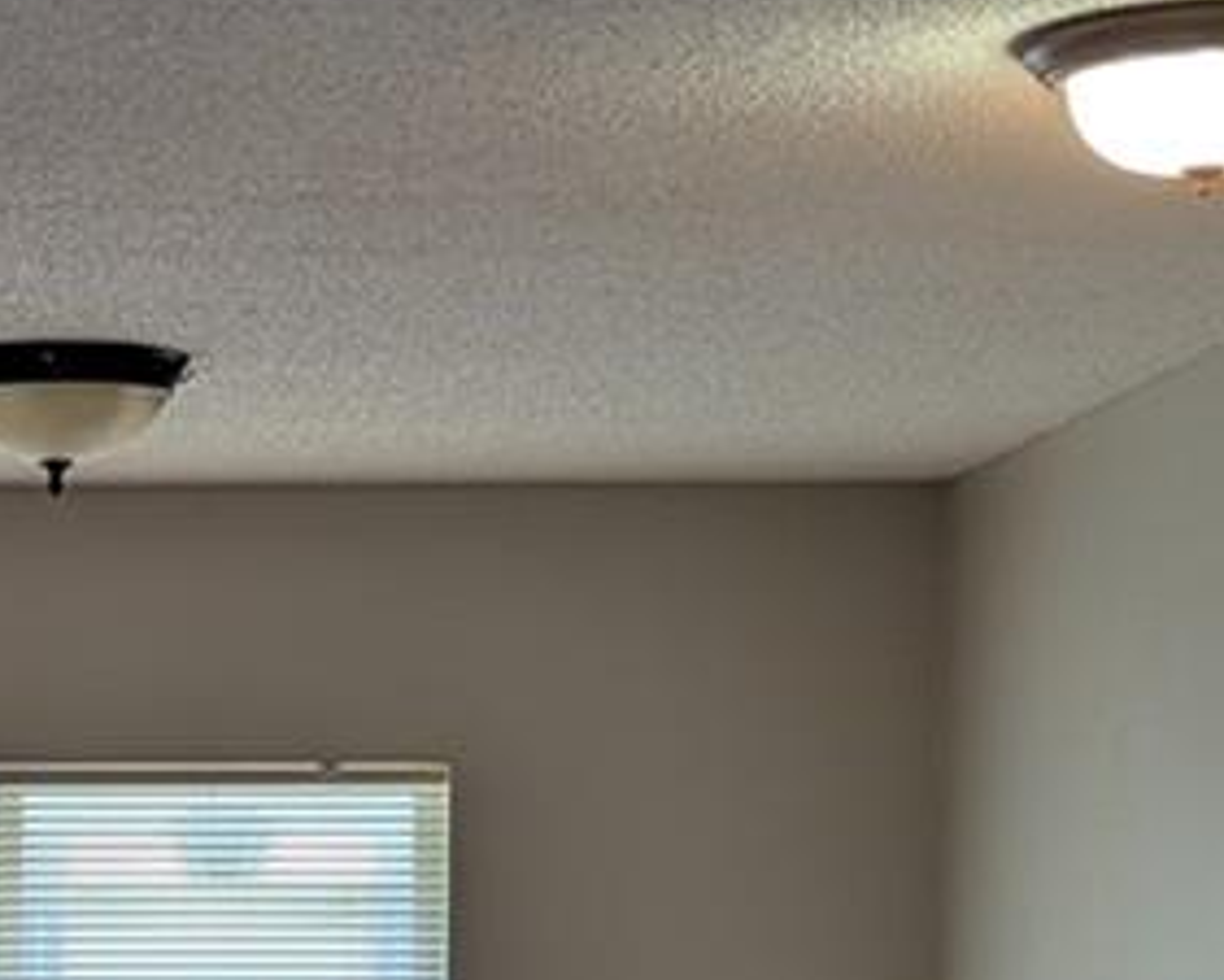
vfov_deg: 11.4
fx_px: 4820
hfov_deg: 14.2
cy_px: 1220
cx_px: -105
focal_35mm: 133
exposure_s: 1/134
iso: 45
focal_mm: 6.81
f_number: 1.85
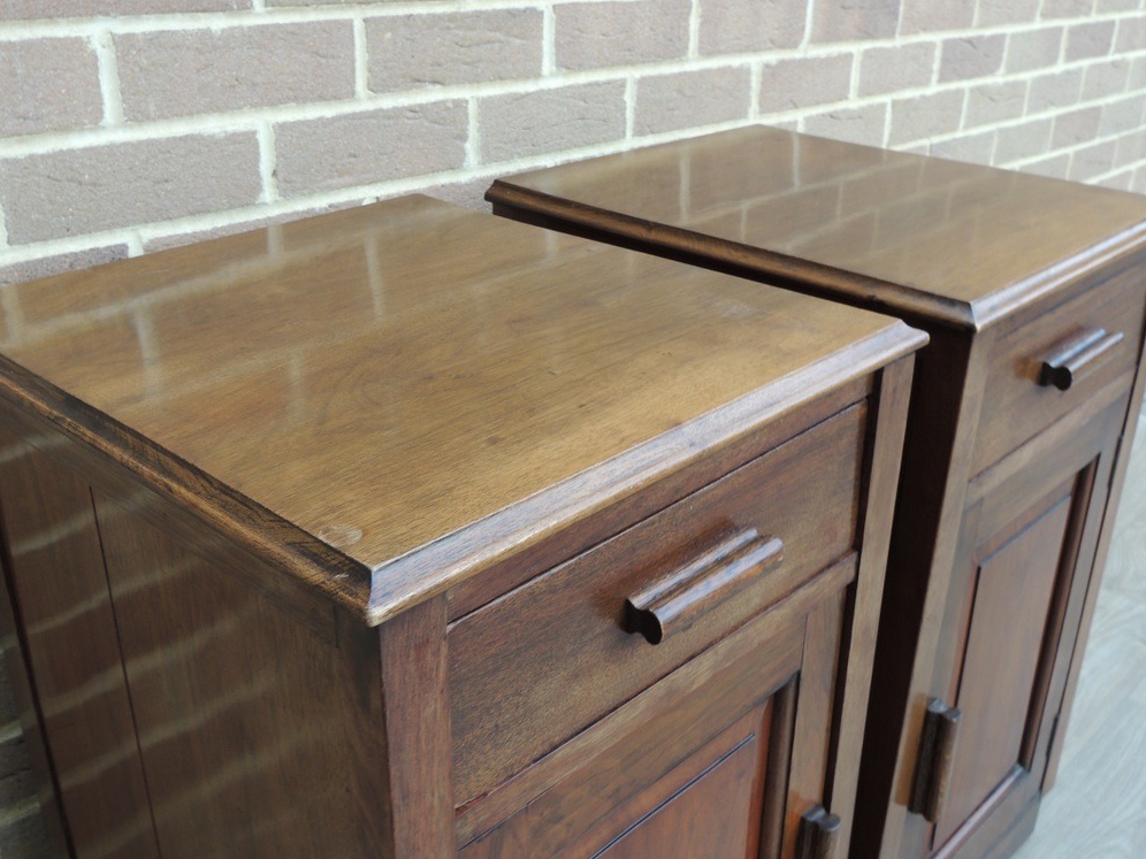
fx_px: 1192
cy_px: 439
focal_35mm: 36
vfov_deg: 39.7
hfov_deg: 51.4
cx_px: 574
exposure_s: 1/50
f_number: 3.3
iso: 100
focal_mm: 6.2
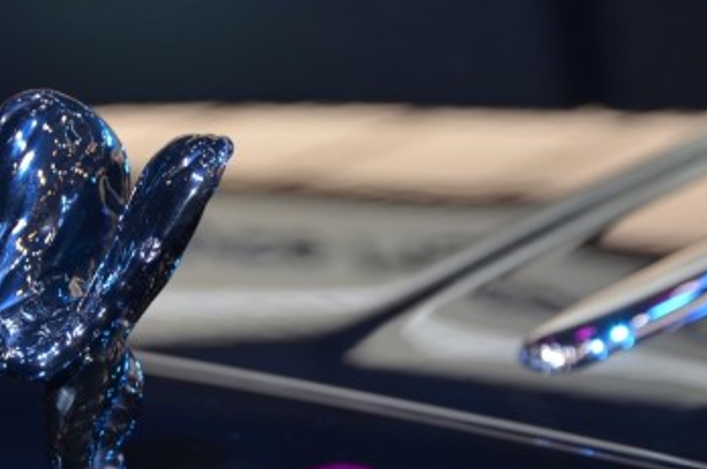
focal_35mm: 168
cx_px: 110
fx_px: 3295
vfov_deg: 8.1
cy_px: 395
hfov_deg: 12.2
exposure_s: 1/60
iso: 400
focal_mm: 52
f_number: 5
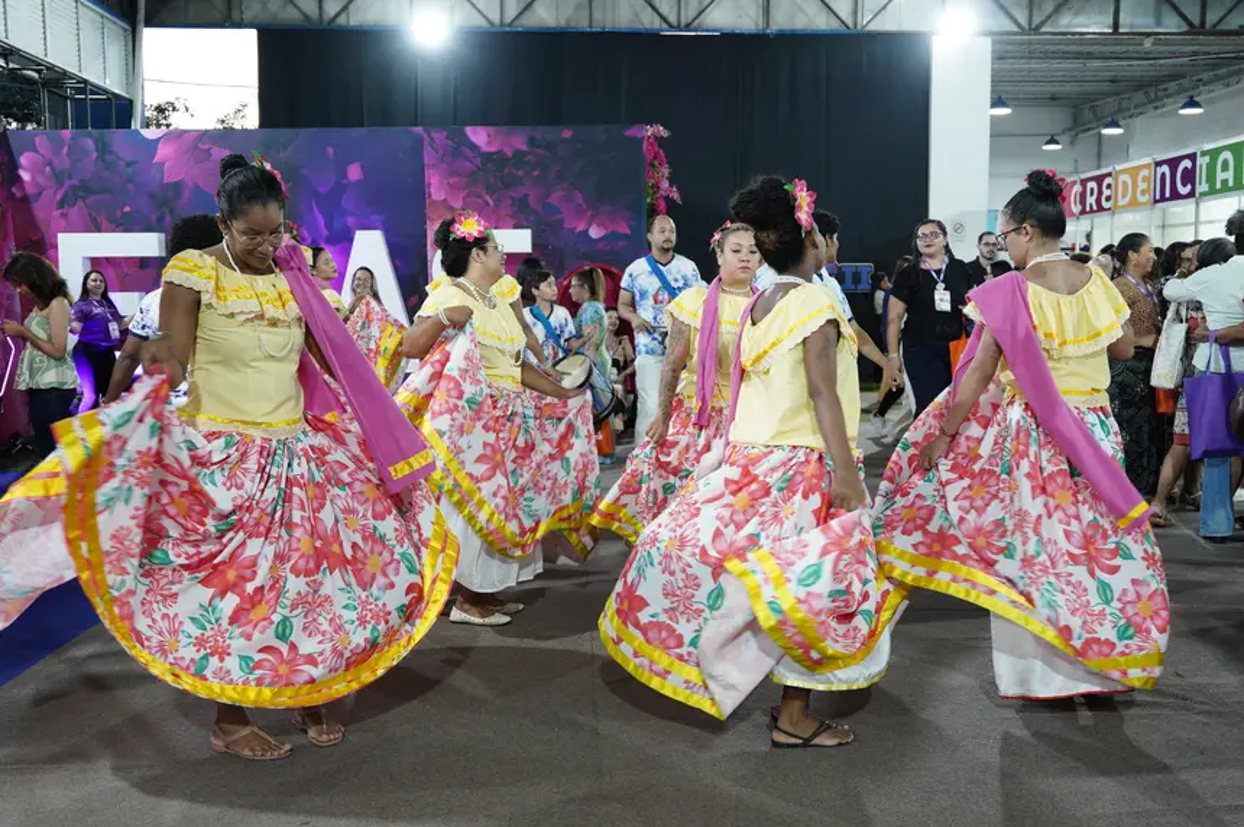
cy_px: 414
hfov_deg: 53.2
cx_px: 622
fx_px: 1243
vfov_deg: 36.8
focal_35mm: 36
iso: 2500
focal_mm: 24
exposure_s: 1/125
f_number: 2.8
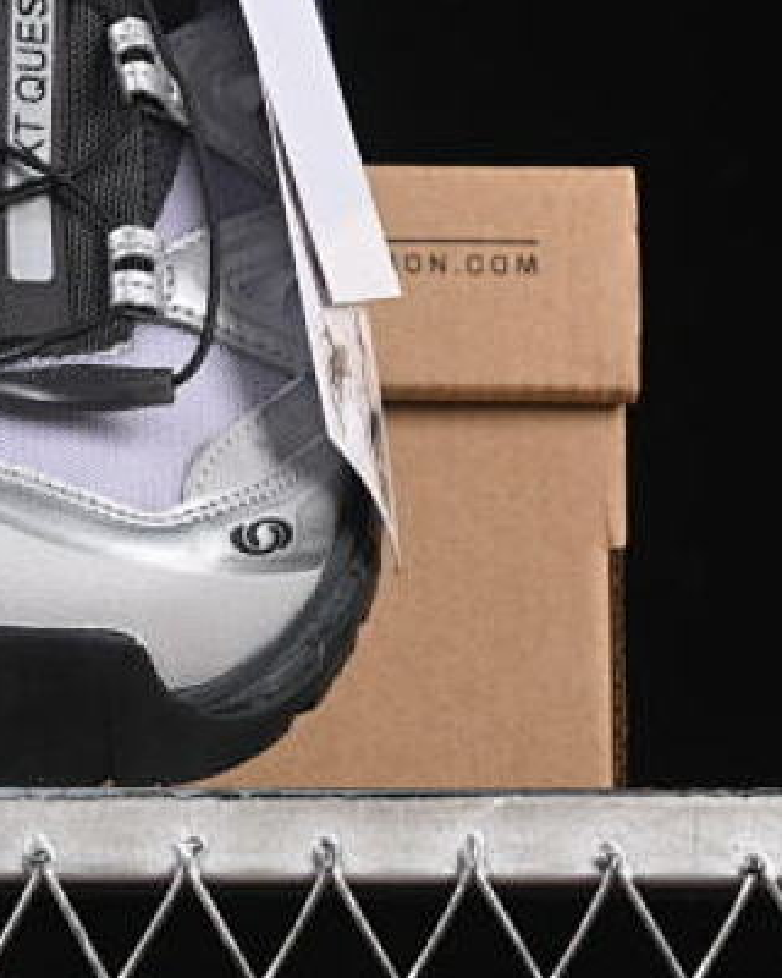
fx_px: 5497
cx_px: -298
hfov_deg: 8.0
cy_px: 227
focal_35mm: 190
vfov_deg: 10.1
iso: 160
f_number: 6.3
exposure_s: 1/60
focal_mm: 50
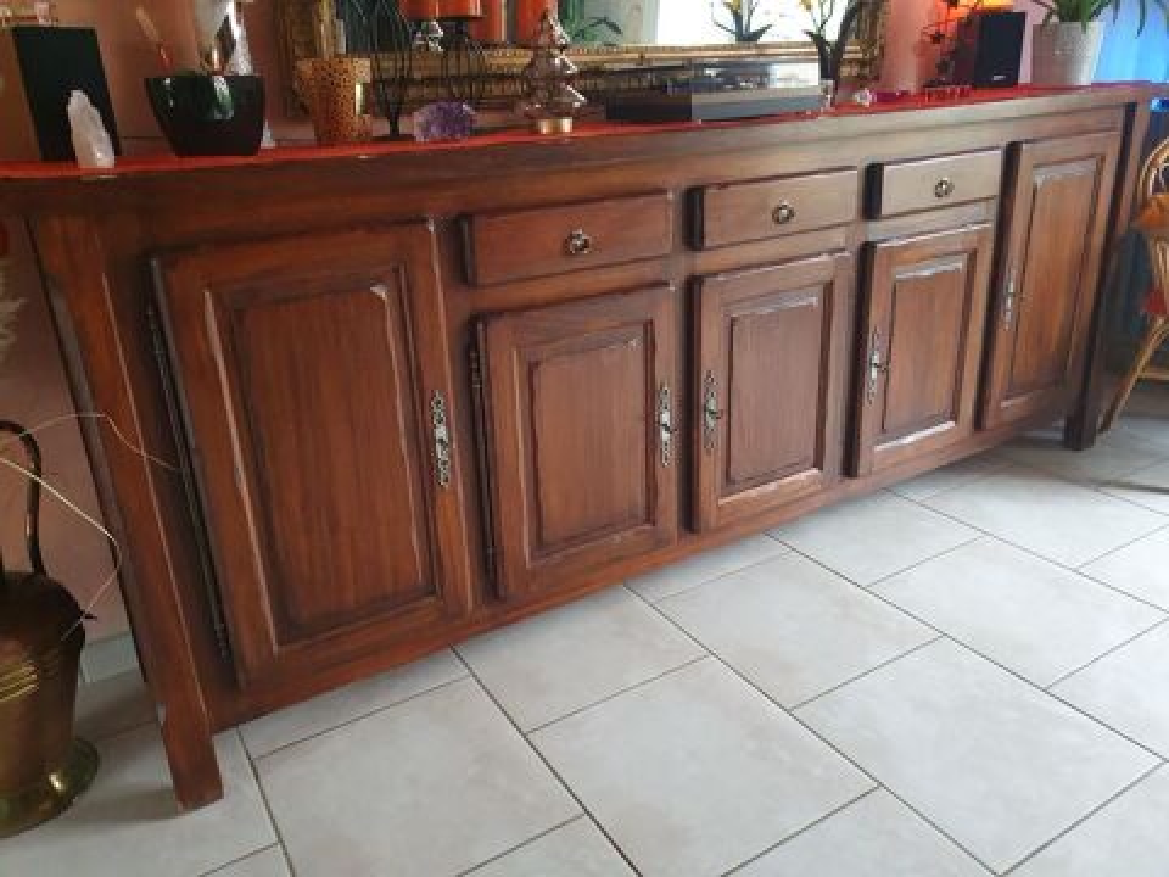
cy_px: 438
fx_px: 878
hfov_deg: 67.3
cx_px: 584
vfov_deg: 53.1
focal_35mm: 26
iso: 640
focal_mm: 4.32
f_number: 1.5
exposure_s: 1/50
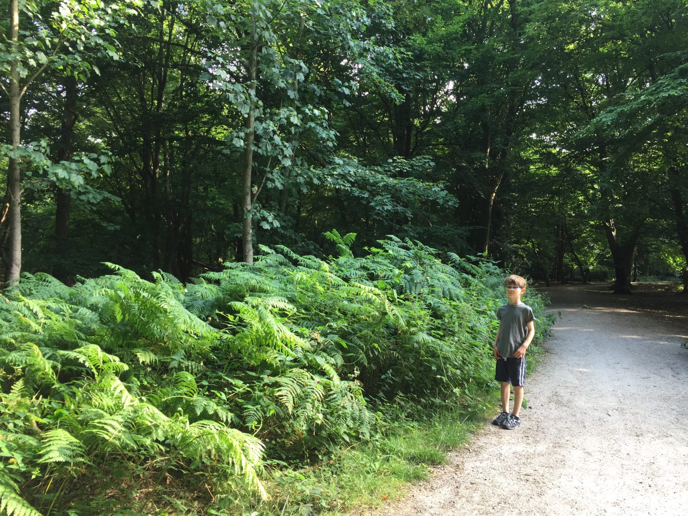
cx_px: 344
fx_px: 576
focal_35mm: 29
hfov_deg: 61.7
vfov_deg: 48.2
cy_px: 258
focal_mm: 4.15
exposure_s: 1/100
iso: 40
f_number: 2.2
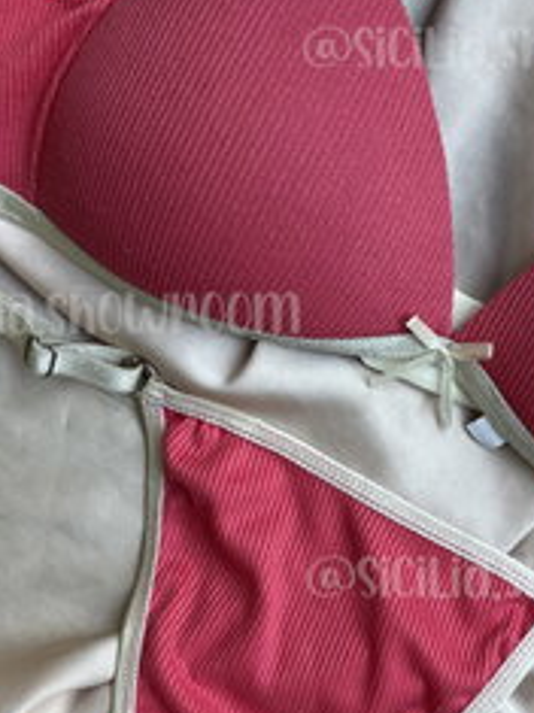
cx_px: 458
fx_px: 1215
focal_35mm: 59
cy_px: 305
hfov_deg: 24.2
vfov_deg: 32.7
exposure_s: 1/122
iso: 50
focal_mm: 5.1
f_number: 1.6
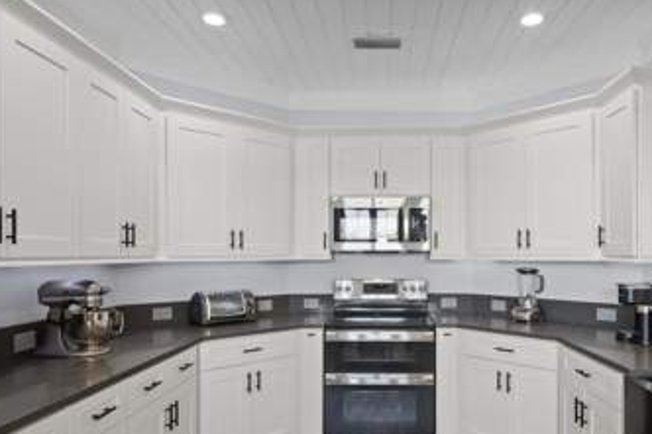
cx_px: 383
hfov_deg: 68.9
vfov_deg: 49.2
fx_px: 471
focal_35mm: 26
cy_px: 258
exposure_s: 1/1.67
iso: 320
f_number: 8
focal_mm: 18
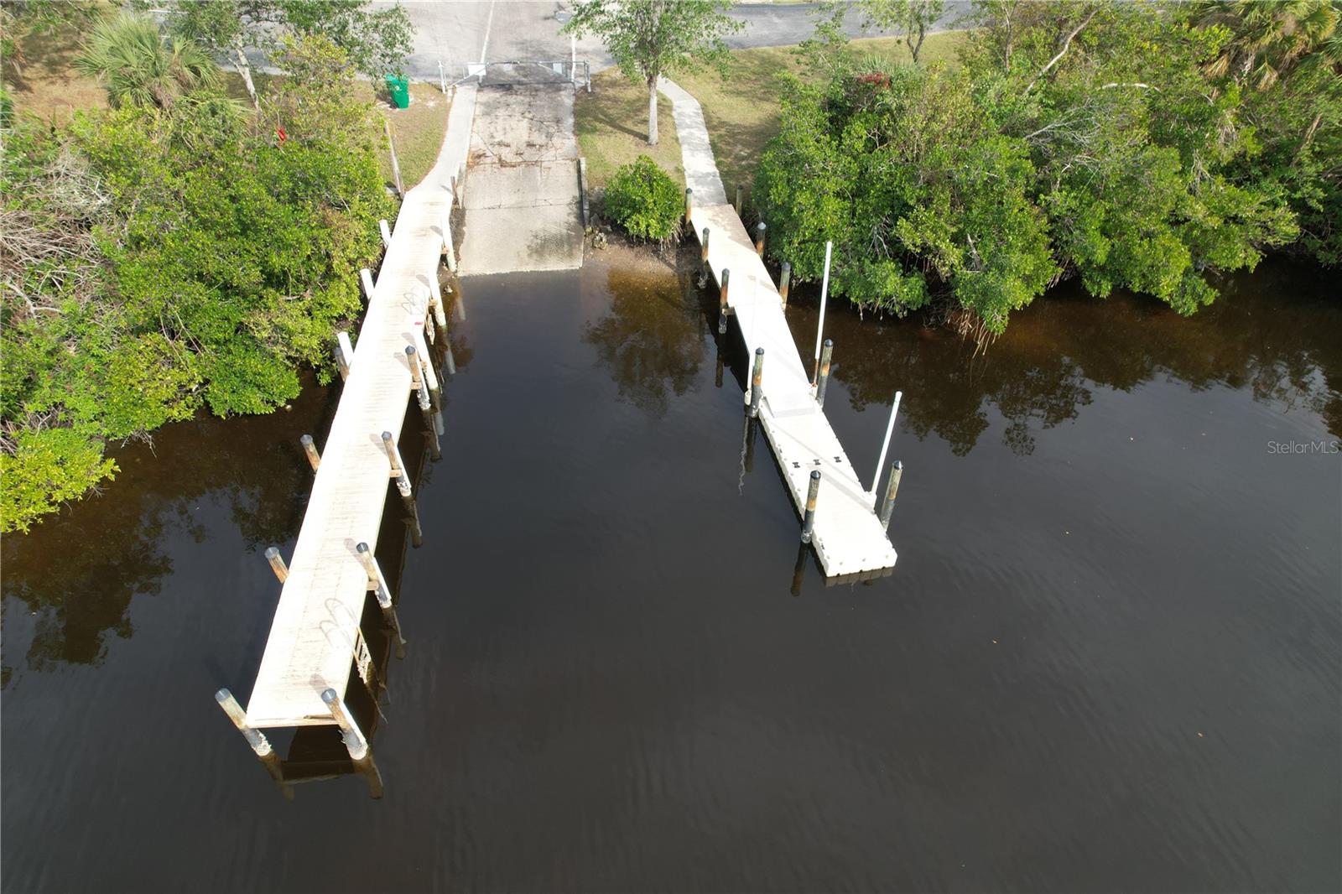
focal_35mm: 22
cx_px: 671
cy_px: 447
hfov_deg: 78.6
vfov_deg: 57.2
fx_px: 820
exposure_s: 1/20
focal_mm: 8.38
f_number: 2.8
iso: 110
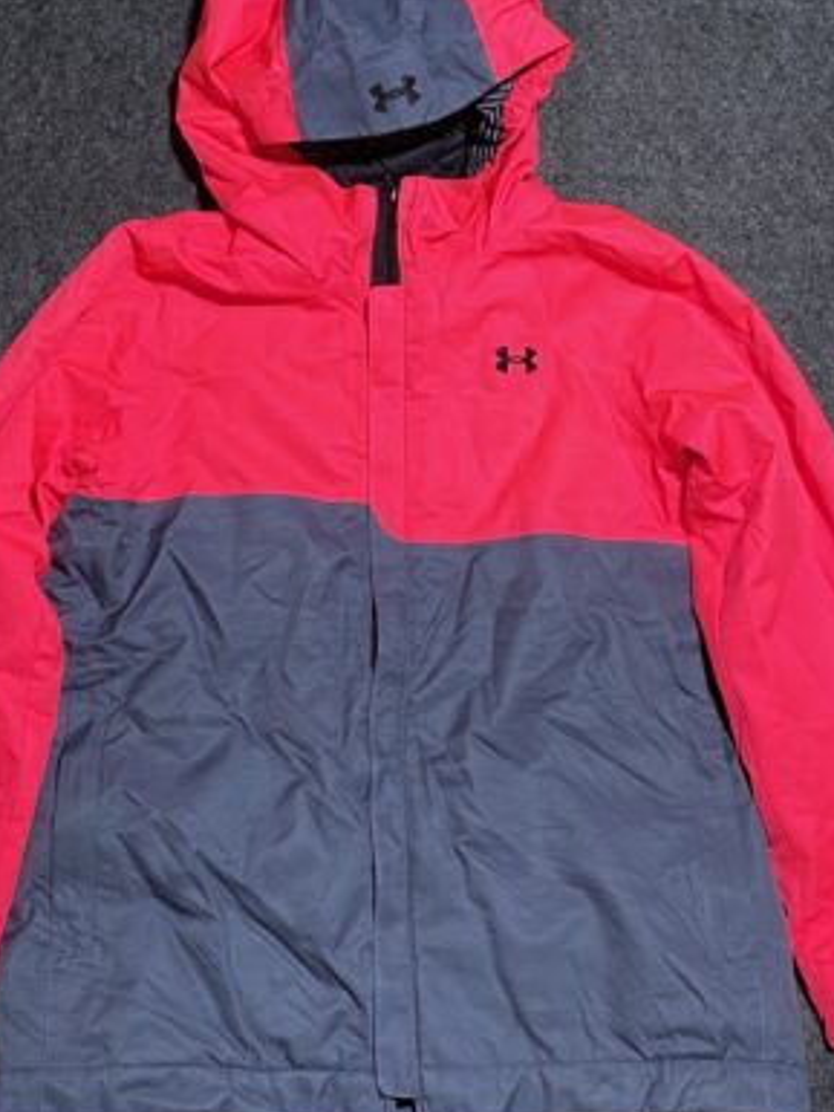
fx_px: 1156
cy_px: 559
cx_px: 404
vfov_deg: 51.3
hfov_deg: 39.7
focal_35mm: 36
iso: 64
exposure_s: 1/50
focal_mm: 4.2
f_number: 1.6
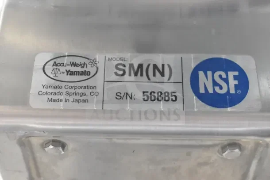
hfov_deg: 29.9
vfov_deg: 20.2
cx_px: 135
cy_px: 90
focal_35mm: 68
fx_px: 506
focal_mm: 45
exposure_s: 1/100
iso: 6400
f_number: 5
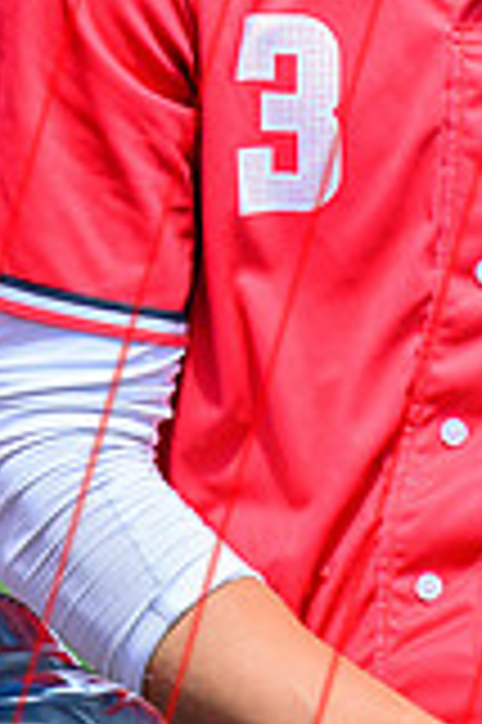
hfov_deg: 1.6
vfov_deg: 2.4
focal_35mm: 844
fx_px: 16986
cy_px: -180
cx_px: 530
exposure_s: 1/400
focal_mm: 200
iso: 64
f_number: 2.8
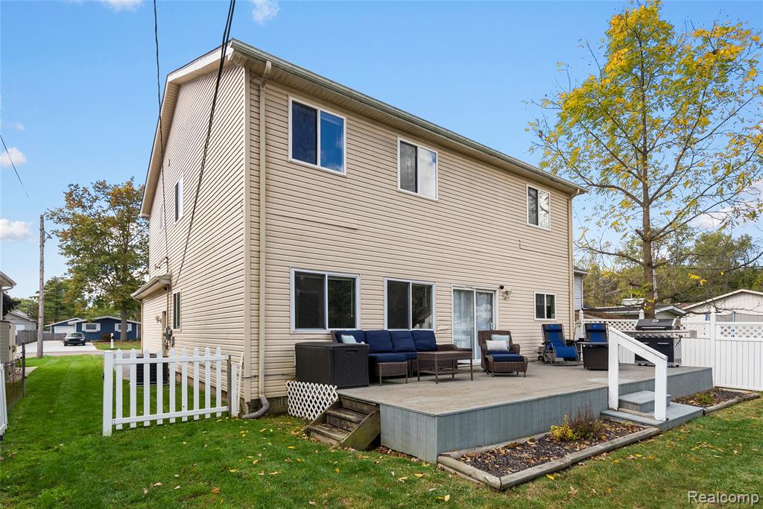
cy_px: 254
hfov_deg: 93.3
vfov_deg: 70.5
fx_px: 360
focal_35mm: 17
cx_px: 382
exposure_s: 1/400
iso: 100
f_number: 4
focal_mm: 17
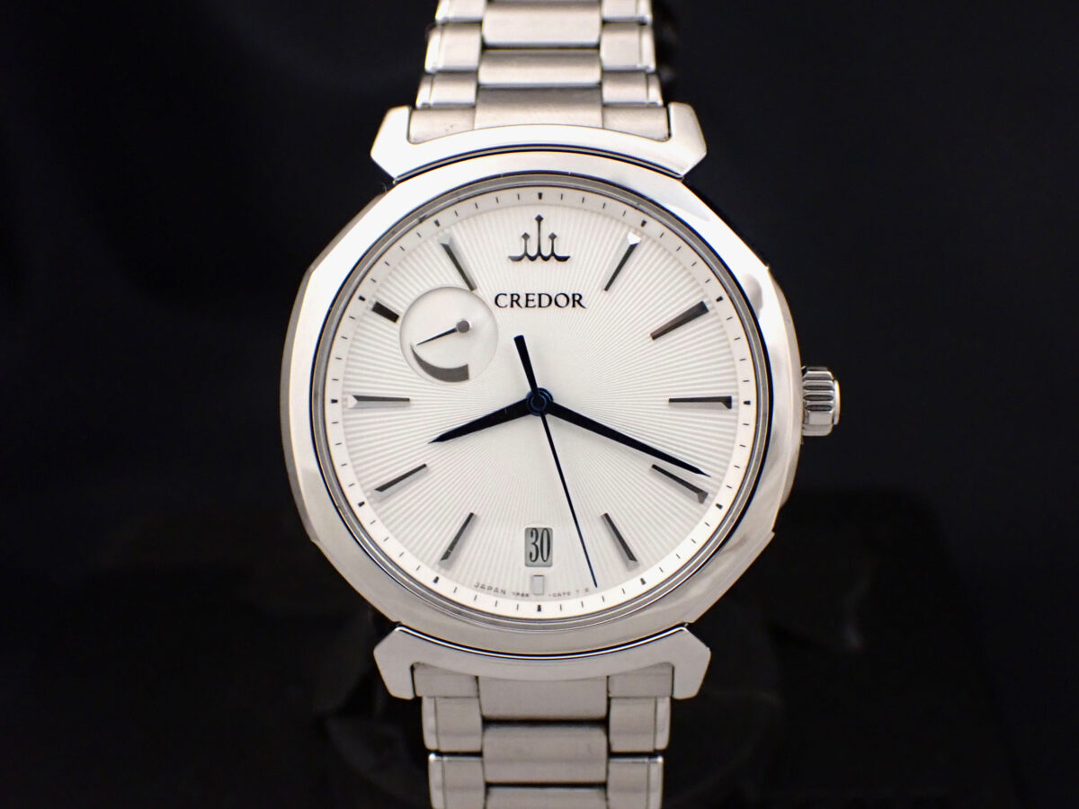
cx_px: 540
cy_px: 404
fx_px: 1465
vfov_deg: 30.9
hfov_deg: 40.4
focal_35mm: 47
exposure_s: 1/160
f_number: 3.1
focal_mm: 8.4
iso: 800
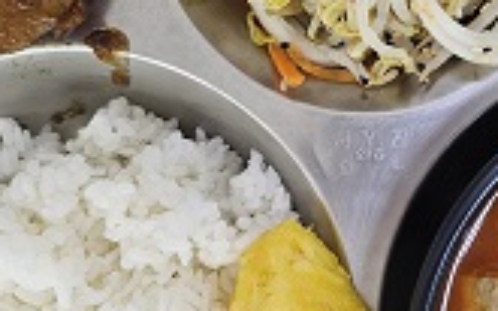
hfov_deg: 34.1
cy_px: 157
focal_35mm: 59
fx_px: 800
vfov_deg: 22.0
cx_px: 350
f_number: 1.7
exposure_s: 1/100
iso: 640
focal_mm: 6.3
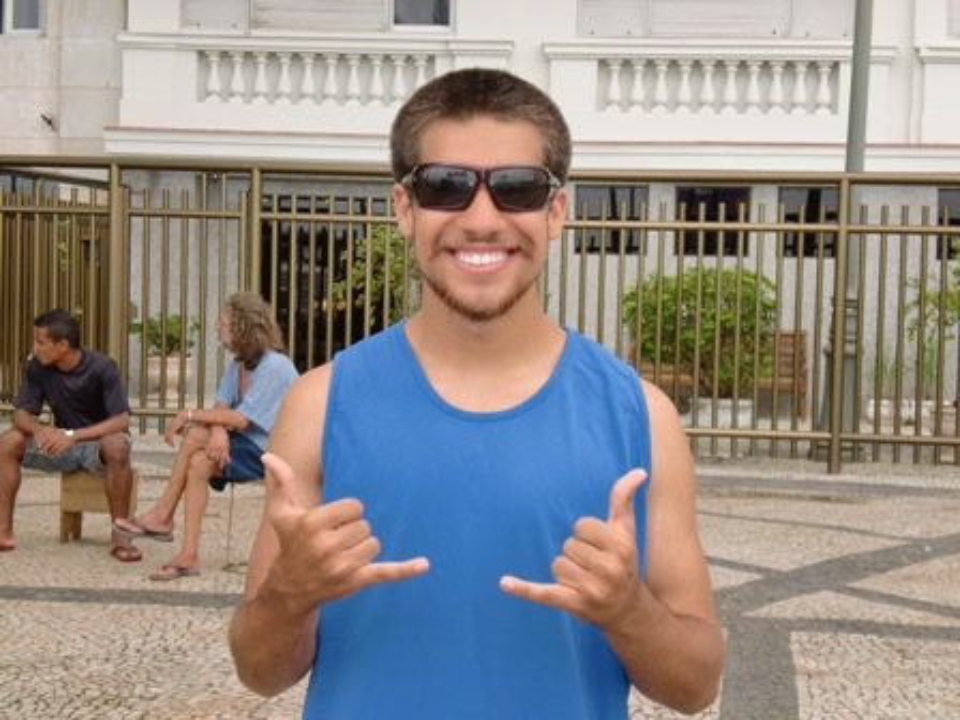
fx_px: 1969
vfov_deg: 20.7
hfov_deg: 27.4
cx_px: 480
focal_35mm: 71
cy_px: 360
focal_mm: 12.47
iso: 64
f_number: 4.5
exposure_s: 1/160
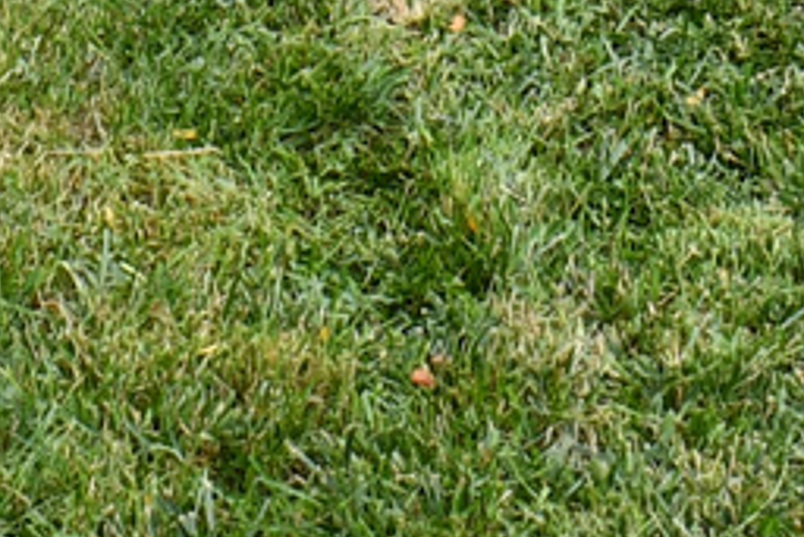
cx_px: 267
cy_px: -1302
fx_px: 4827
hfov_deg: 9.5
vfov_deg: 5.8
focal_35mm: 216
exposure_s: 1/100
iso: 200
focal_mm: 18
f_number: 5
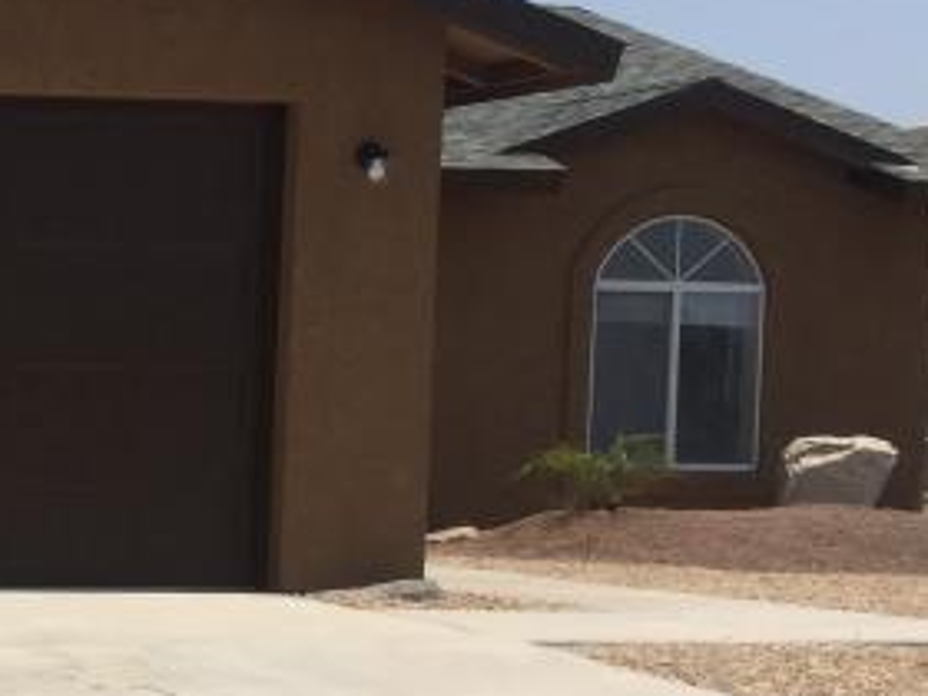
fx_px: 2842
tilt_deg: -4.2
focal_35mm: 106
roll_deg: -1.2
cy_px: 613
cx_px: -699
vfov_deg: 13.8
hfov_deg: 16.0
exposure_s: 1/3300
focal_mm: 4.15
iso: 32
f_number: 2.2
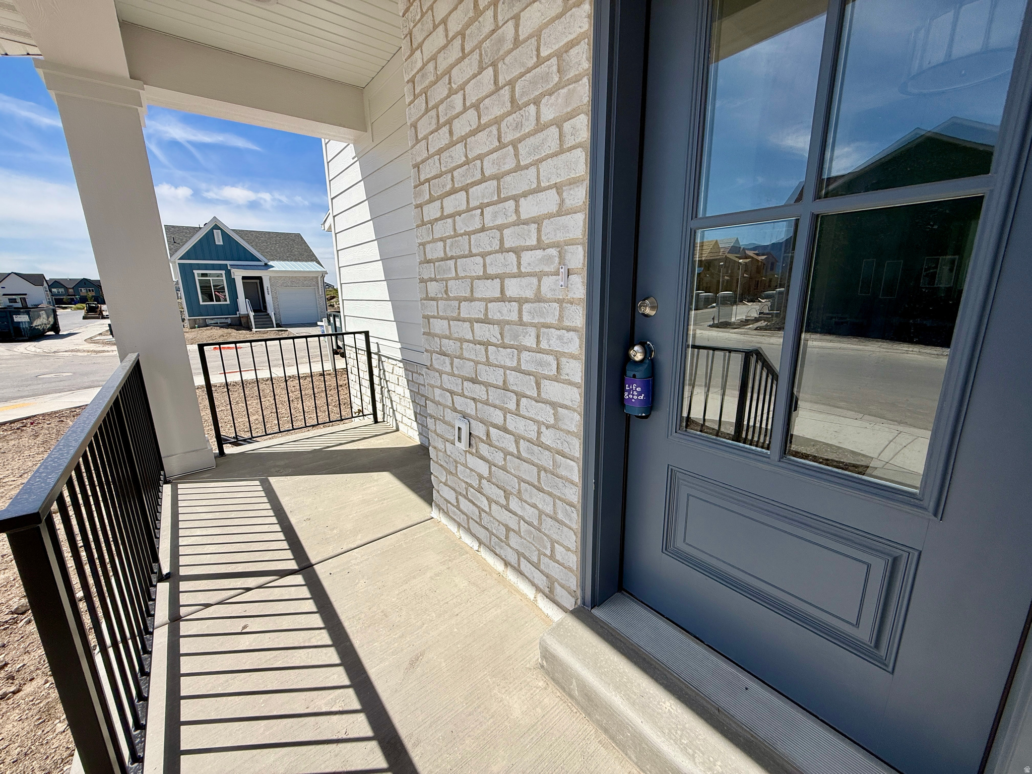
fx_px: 417
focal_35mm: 14
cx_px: 516
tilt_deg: -12.2
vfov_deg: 85.7
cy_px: 387
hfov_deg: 102.1
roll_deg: +0.9
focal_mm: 2.22
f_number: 2.2
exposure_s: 1/2611
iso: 50
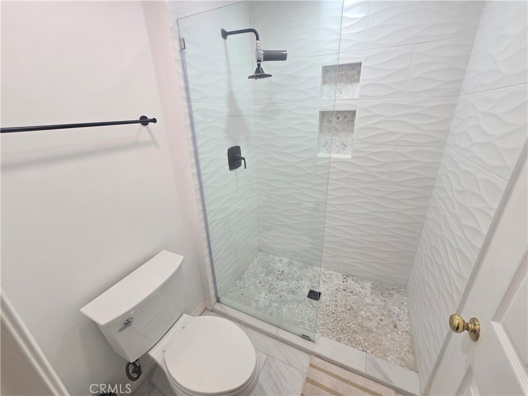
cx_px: 264
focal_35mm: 13
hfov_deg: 106.2
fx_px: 198
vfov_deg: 89.9
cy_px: 198
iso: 64
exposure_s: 1/60
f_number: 2.2
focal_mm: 2.2
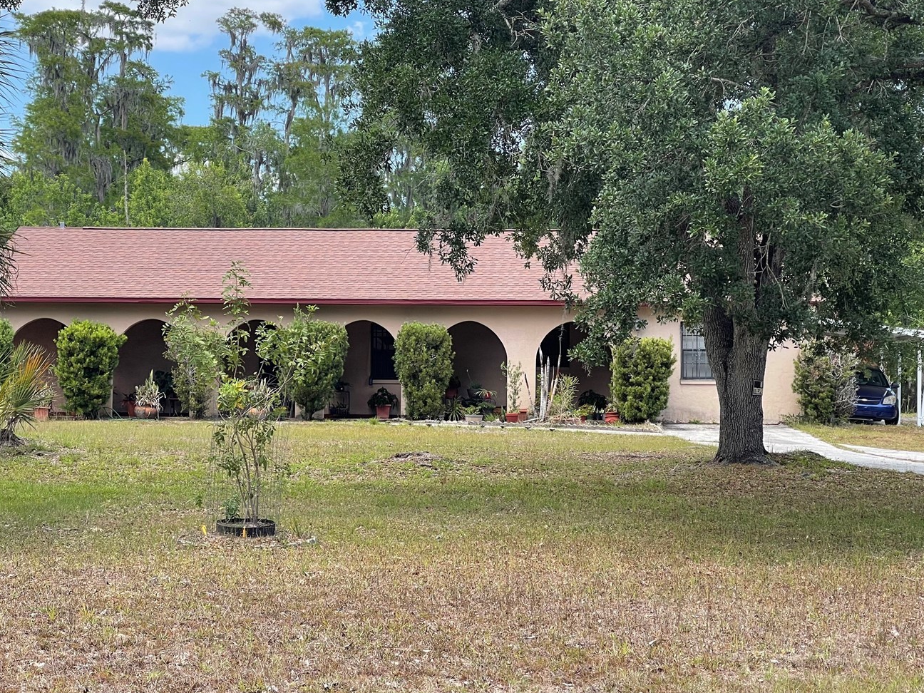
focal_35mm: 79
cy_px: 315
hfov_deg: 24.7
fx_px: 2109
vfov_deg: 18.7
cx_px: 428
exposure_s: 1/313
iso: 20
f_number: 2.2
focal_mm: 7.5
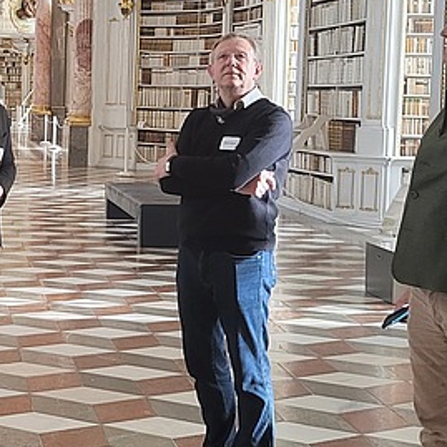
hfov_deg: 20.8
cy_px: 140
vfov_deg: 22.4
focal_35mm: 77
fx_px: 1125
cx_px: -105
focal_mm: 5.4
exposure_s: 1/50
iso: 320
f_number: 1.8
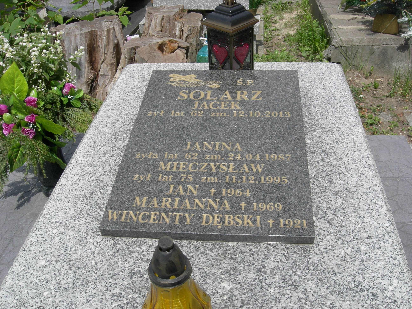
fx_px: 428
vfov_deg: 39.7
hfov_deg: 51.4
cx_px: 206
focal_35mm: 36
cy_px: 154
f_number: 7.6
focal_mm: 7.5
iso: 64
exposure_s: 1/304
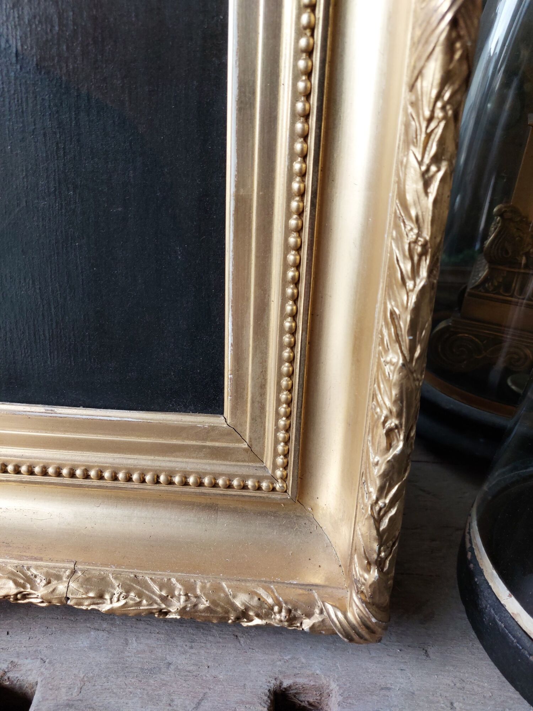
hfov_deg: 56.8
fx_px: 493
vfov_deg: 71.6
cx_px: 266
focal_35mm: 24
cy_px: 356
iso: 160
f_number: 1.8
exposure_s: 1/100
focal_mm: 5.23
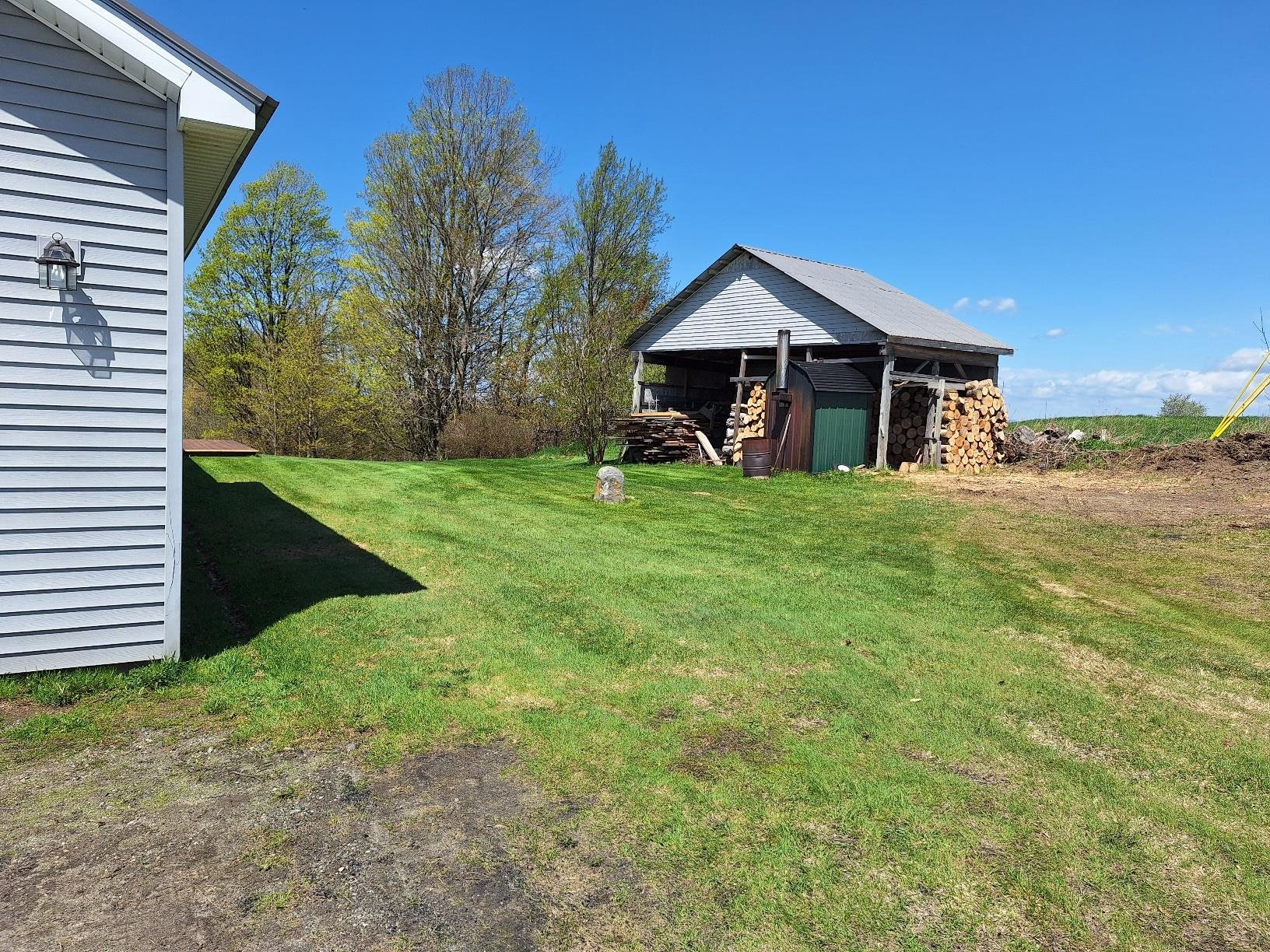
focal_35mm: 23
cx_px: 635
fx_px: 844
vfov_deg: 58.9
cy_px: 476
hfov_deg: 73.9
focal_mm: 5.54
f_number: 1.8
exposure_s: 1/2500
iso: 40
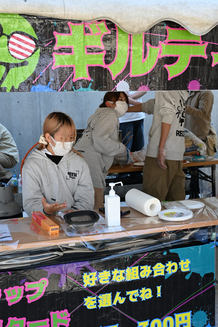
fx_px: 454
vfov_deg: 39.6
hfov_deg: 27.0
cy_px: 164
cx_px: 109
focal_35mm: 50
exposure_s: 1/250
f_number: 7.1
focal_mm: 50
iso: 450
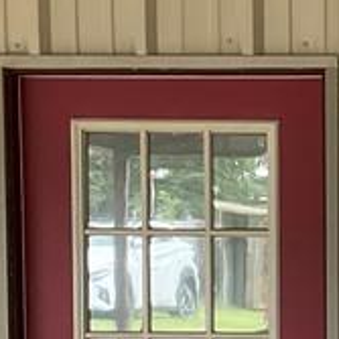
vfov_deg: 11.0
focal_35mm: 157
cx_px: 481
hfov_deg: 10.8
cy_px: 341
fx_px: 1740
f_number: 1.8
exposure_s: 1/122
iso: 40
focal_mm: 3
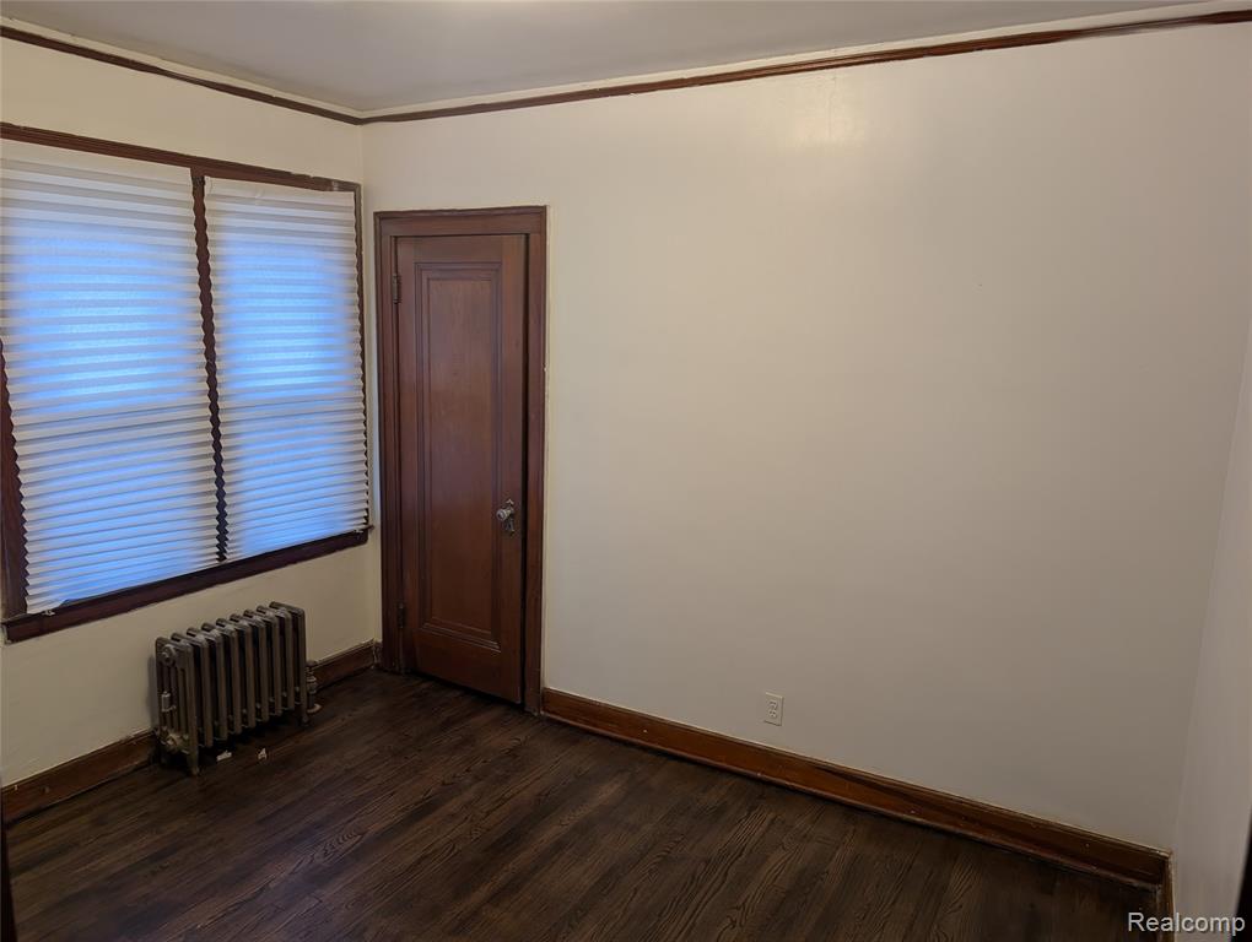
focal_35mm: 24
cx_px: 626
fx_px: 869
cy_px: 471
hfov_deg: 71.5
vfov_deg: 56.9
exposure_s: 1/40
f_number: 1.68
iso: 95
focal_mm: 6.9
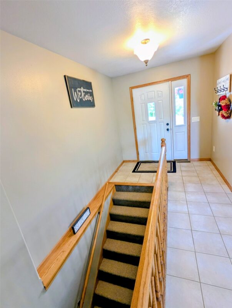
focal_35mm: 12
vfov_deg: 110.4
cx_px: 116
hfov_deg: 94.7
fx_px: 107
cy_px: 154
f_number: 1.95
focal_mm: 2.23
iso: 78
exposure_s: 1/29.6
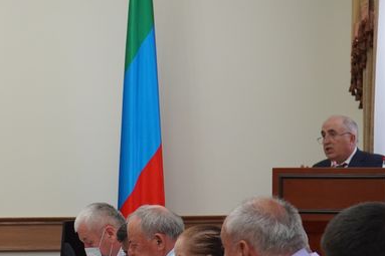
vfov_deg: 9.7
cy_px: 170
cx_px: 76
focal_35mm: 141
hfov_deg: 14.5
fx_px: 1508
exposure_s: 1/160
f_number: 4
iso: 1250
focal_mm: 45
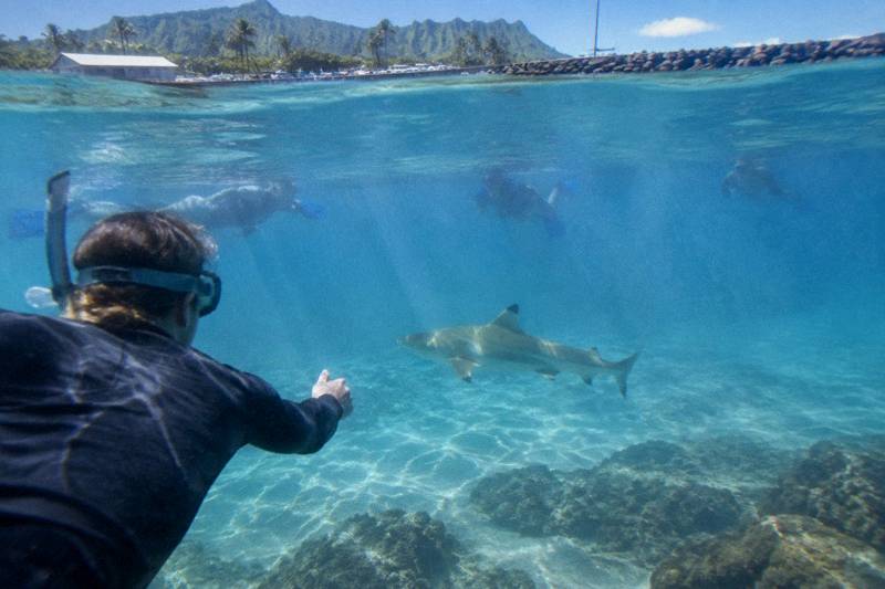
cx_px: 442
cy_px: 294
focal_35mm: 24
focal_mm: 24
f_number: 4.5
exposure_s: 1/1600
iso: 500
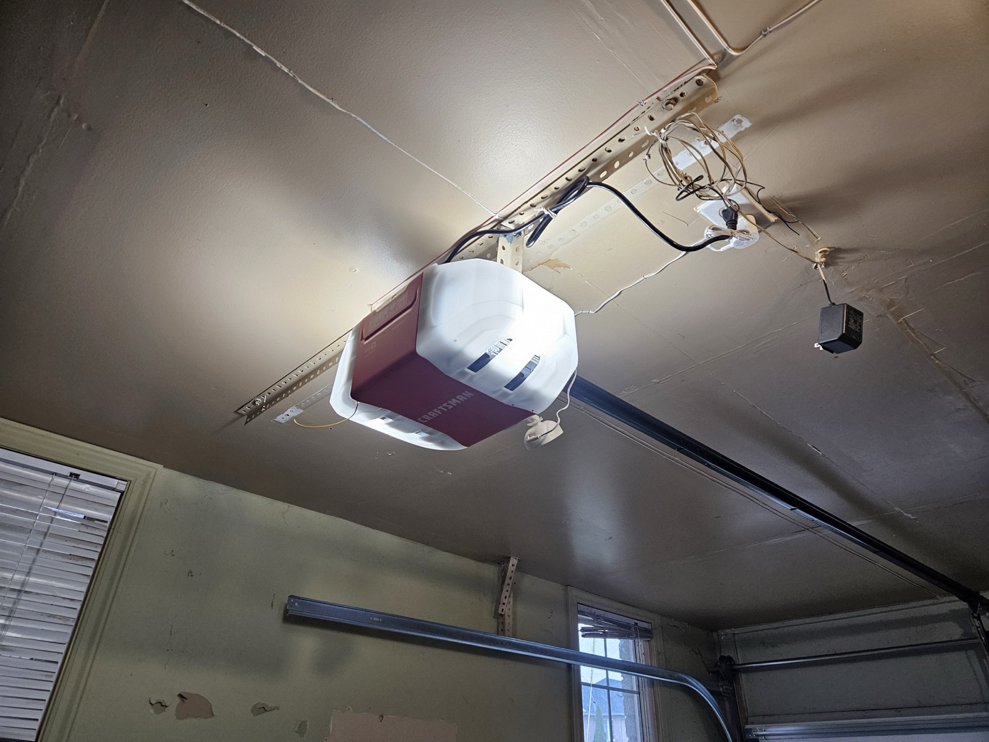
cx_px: 494
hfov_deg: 73.9
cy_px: 371
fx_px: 657
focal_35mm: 23
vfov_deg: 58.9
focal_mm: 5.4
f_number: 1.8
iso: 160
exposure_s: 1/120
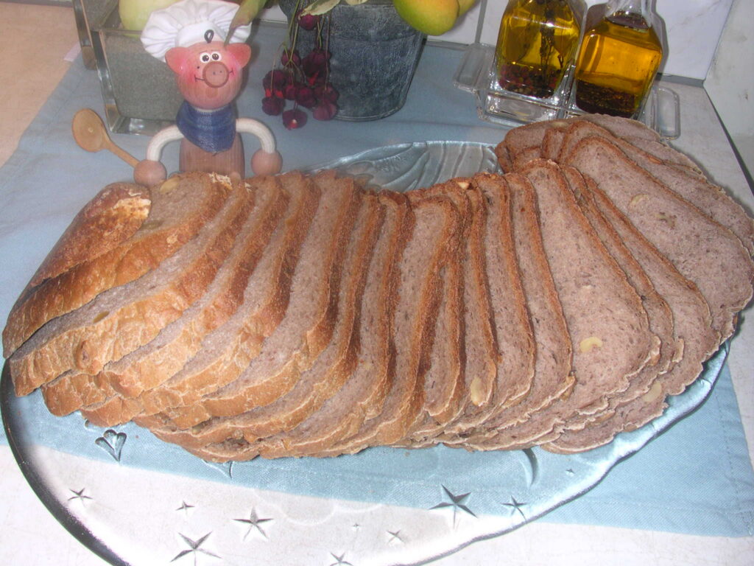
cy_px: 283
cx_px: 377
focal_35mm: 37
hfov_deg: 50.1
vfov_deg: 38.7
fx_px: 806
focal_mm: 5.6
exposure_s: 1/60
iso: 100
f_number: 4.5
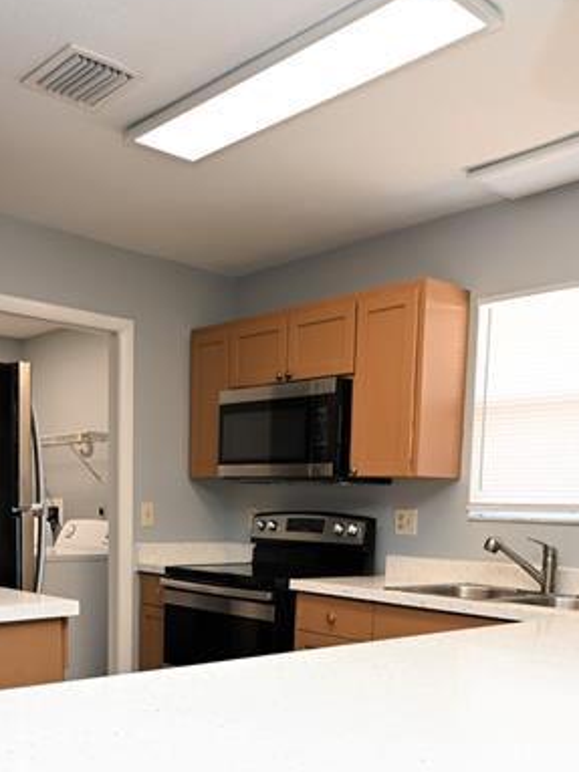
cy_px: 593
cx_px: 224
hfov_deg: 39.4
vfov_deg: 49.0
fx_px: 803
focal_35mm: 36
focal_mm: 14
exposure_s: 1/80
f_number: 4.5
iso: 200
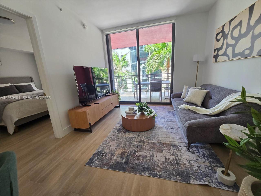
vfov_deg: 89.9
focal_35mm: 13
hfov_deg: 106.2
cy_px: 98
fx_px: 98
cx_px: 130
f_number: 2.2
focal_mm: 2.2
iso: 125
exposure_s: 1/60
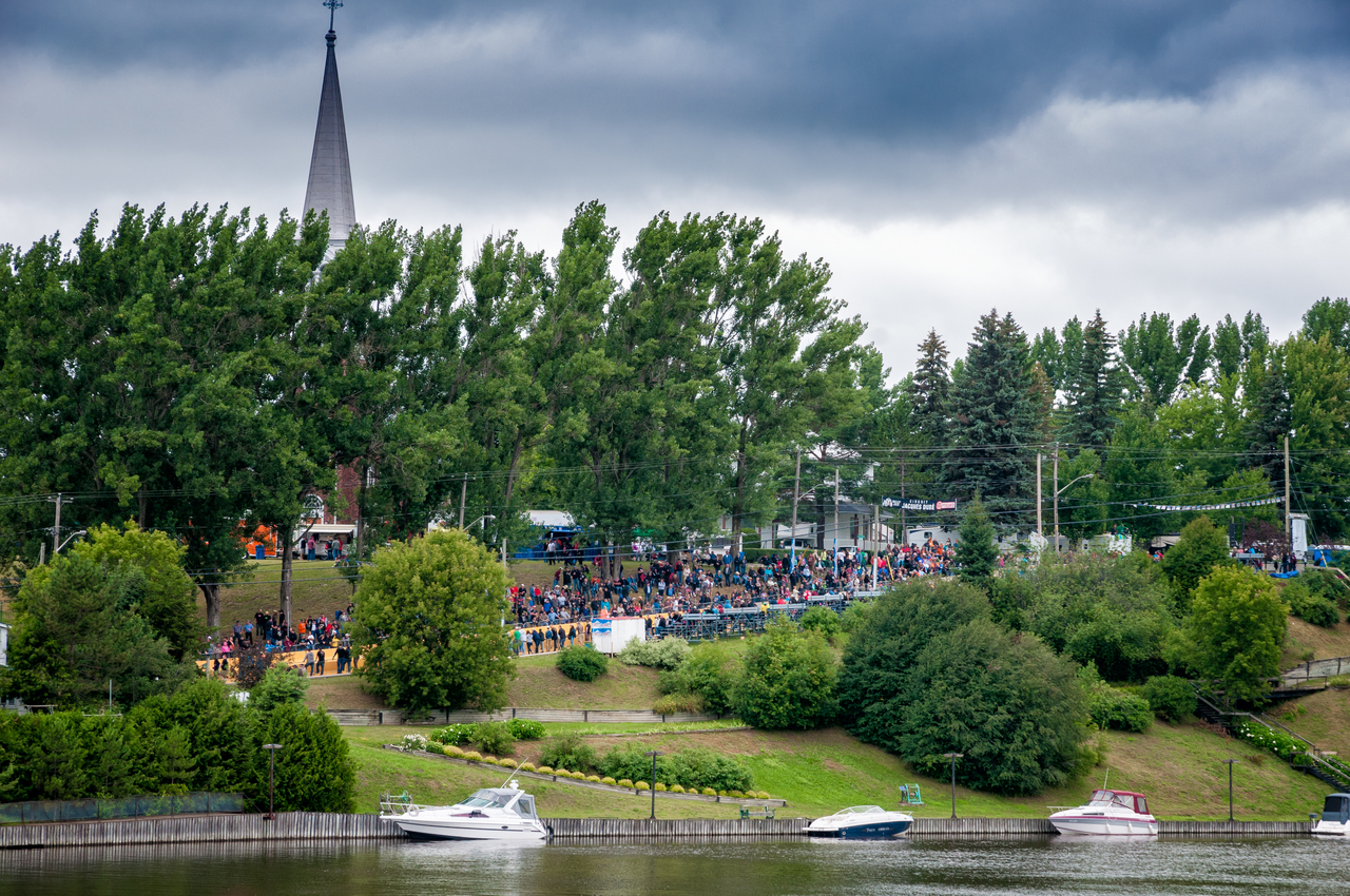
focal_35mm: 128
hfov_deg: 16.1
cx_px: 675
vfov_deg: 10.7
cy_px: 448
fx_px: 4775
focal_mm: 85
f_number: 9
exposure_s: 1/100
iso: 200
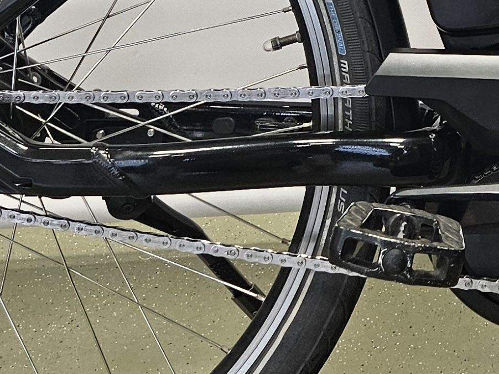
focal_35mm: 102
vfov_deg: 13.0
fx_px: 1470
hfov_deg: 18.1
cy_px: -320
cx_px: 627
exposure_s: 1/100
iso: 125
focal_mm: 5.4
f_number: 1.8
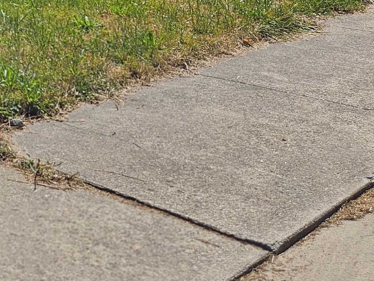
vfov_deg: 16.8
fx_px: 875
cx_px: -237
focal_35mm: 81
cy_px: -122
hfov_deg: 19.8
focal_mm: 5.4
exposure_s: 1/2456
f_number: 1.8
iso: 25
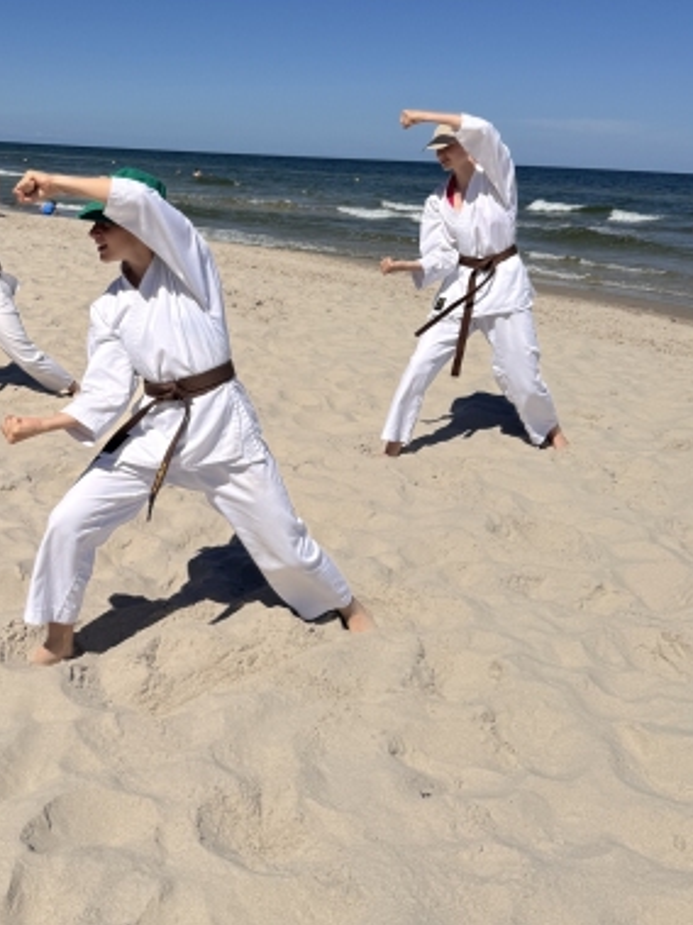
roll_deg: -4.1
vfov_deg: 48.5
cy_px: 339
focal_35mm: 38
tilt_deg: -10.6
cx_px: 173
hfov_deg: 36.8
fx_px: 1015
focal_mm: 6.76
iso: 80
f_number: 1.78
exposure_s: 1/12346
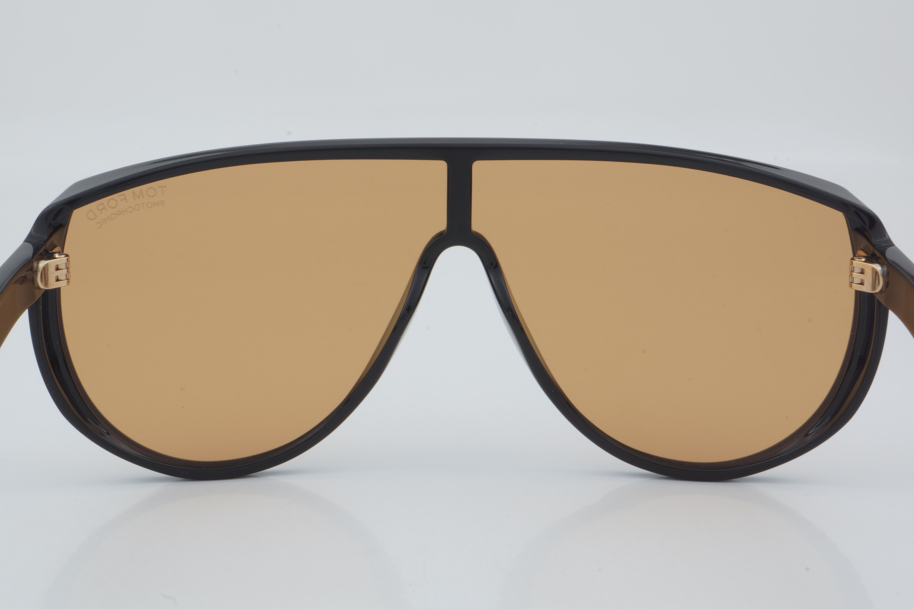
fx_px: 1904
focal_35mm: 75
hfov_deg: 27.0
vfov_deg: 18.2
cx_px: 457
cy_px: 304
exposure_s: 1/4
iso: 100
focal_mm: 50
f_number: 29
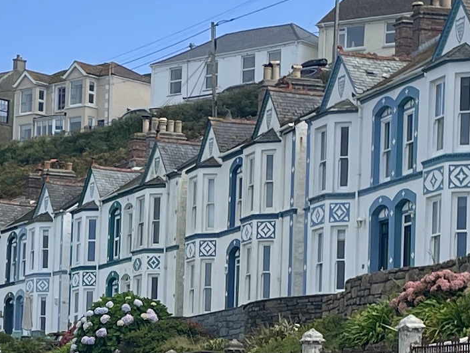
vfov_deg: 9.9
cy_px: 387
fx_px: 2009
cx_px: 39
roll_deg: -1.9
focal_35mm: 148
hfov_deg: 13.2
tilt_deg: +4.4
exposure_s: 1/2959
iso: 32
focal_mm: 4.2
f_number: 1.6
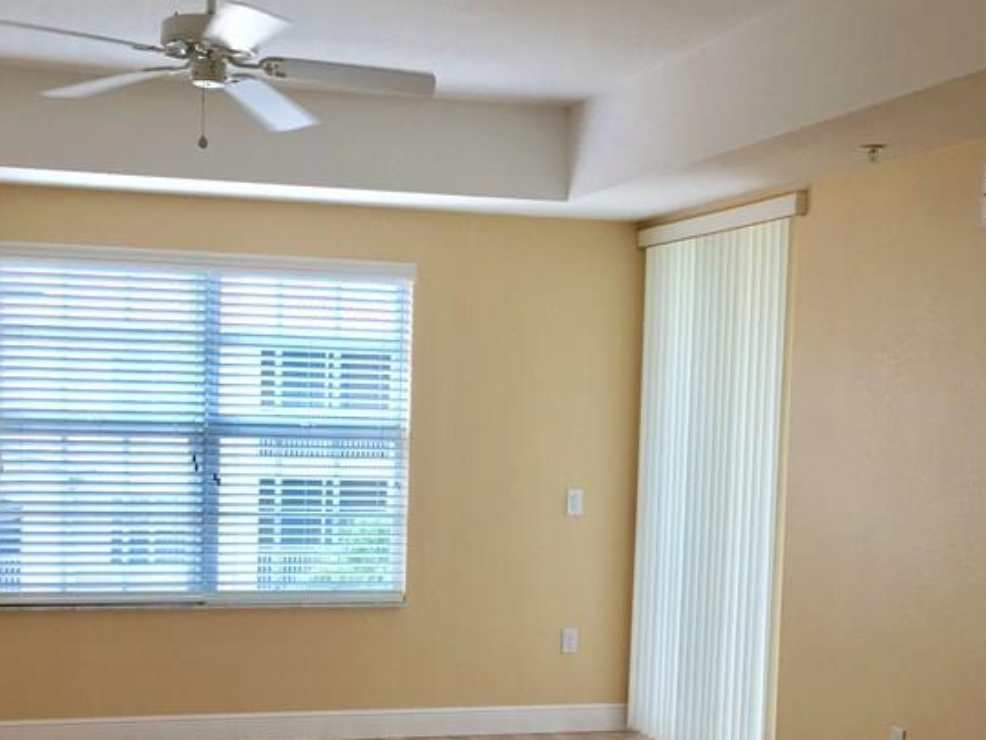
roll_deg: -2.1
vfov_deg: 26.3
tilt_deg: -5.2
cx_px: 444
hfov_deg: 34.9
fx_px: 1567
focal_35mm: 55
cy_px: 526
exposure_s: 1/120
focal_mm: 4.15
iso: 40
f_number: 2.2
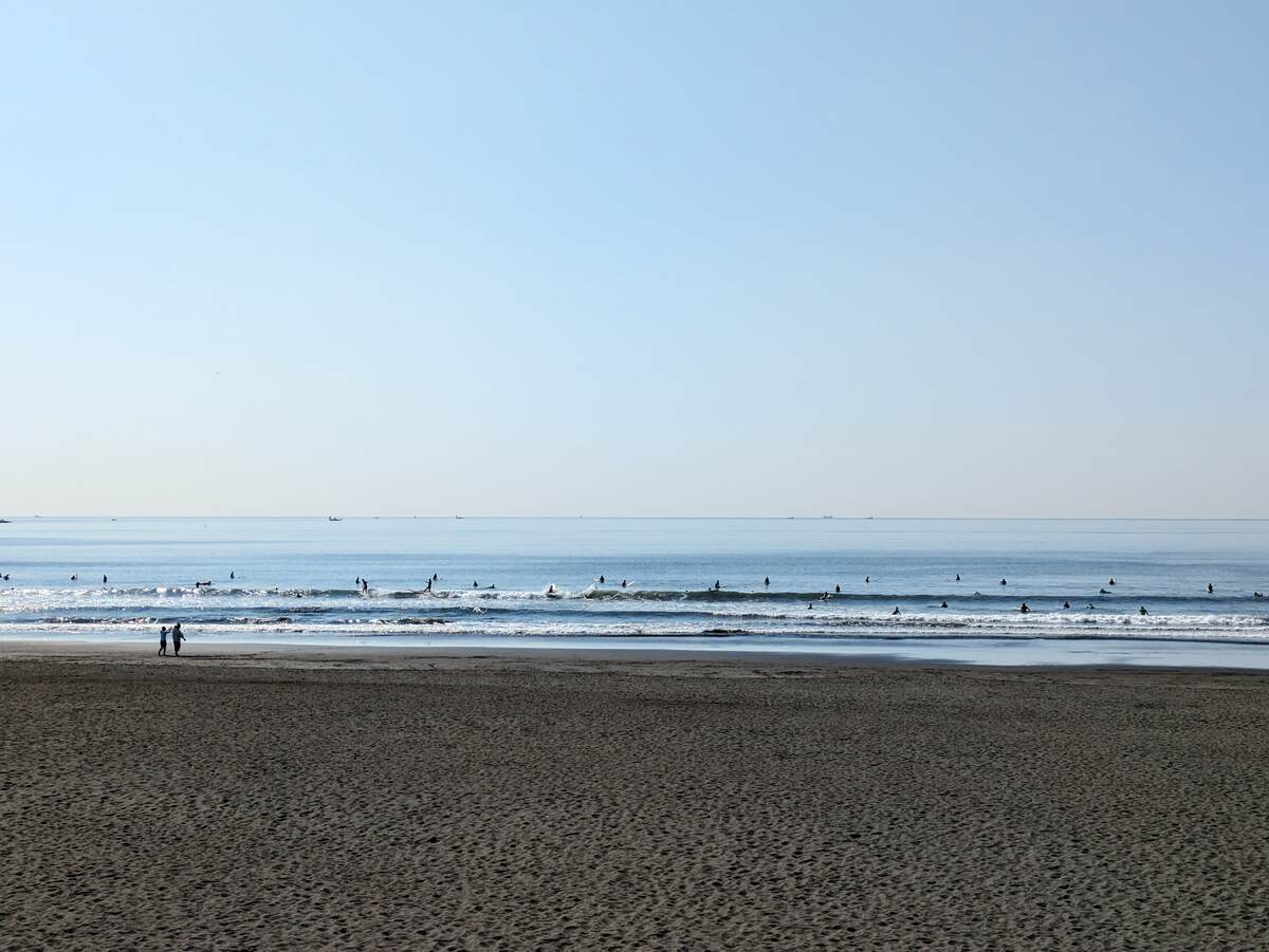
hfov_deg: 37.5
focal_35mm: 51
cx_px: 634
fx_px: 1870
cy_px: 476
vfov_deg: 28.6
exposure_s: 1/6803
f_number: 1.89
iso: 75
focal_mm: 5.43
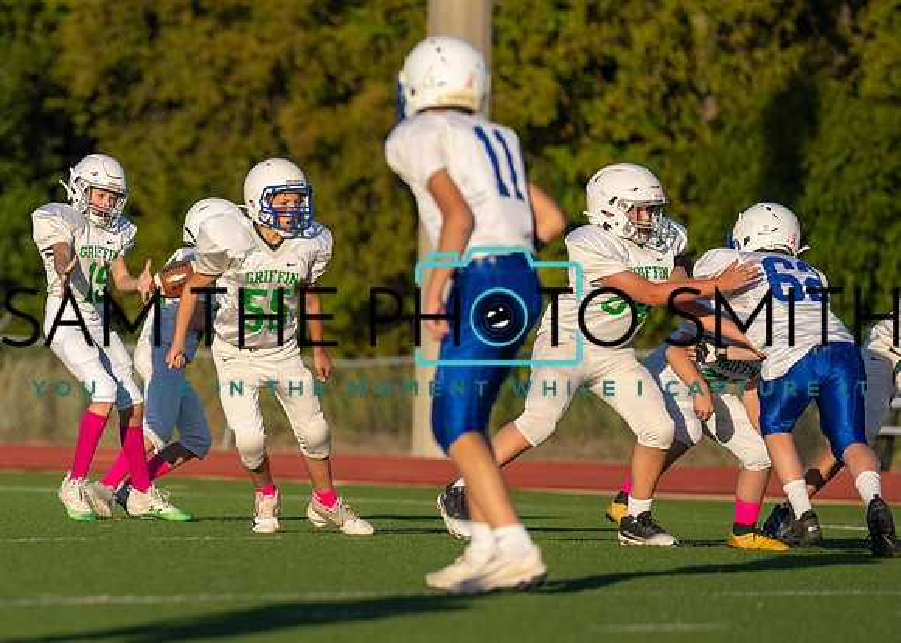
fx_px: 9316
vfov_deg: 4.0
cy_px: 312
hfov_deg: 5.5
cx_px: 143
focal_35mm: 364
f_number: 2.8
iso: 200
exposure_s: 1/4000
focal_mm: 200
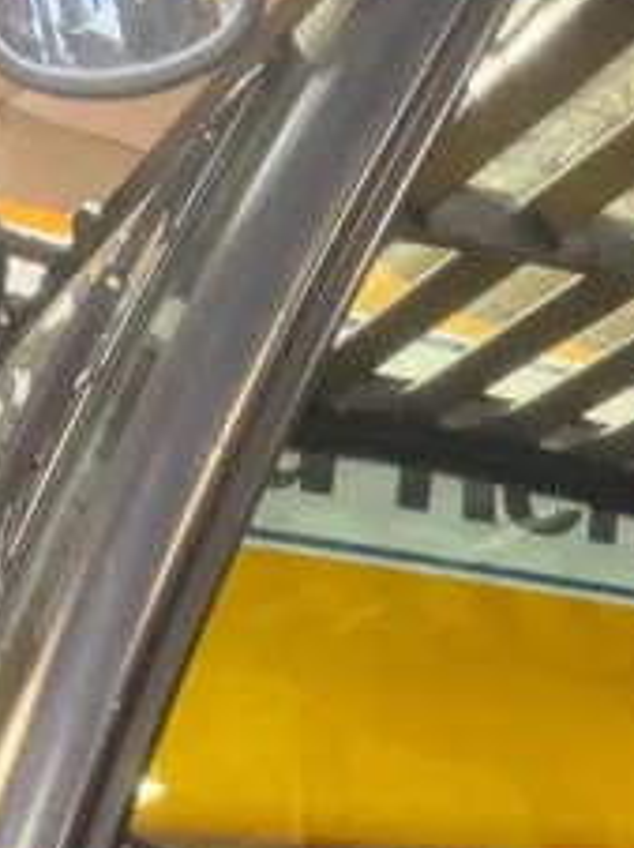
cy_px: 1259
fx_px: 1908
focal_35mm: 78
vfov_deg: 21.3
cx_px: 762
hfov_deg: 17.9
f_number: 1.78
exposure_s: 1/60
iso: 500
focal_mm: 6.76
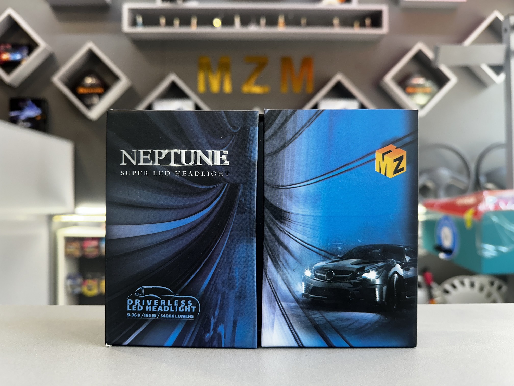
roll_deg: +0.4
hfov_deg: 71.6
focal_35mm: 24
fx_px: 356
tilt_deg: -0.1
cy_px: 193
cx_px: 257
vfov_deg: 56.8
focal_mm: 6.86
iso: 160
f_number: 1.78
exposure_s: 1/100
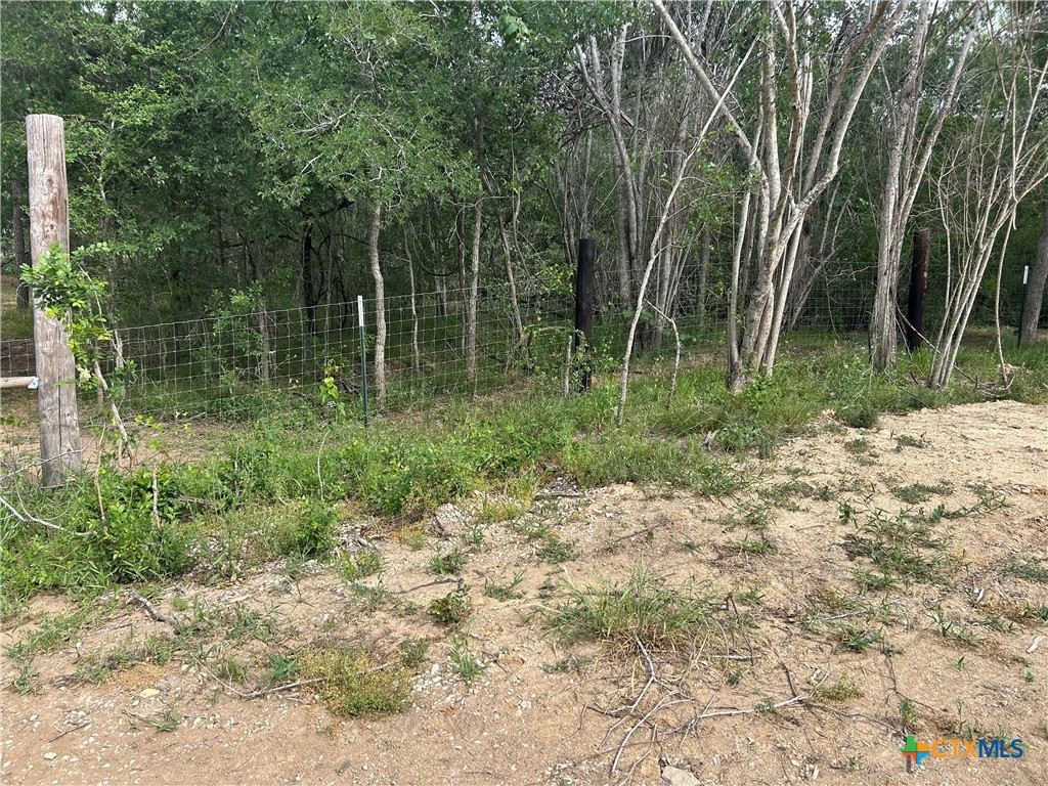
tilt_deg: -7.5
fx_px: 787
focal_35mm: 26
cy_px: 393
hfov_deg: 67.3
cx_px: 524
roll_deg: -1.6
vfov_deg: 53.1
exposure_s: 1/1511
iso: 50
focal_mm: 5.7
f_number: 1.5
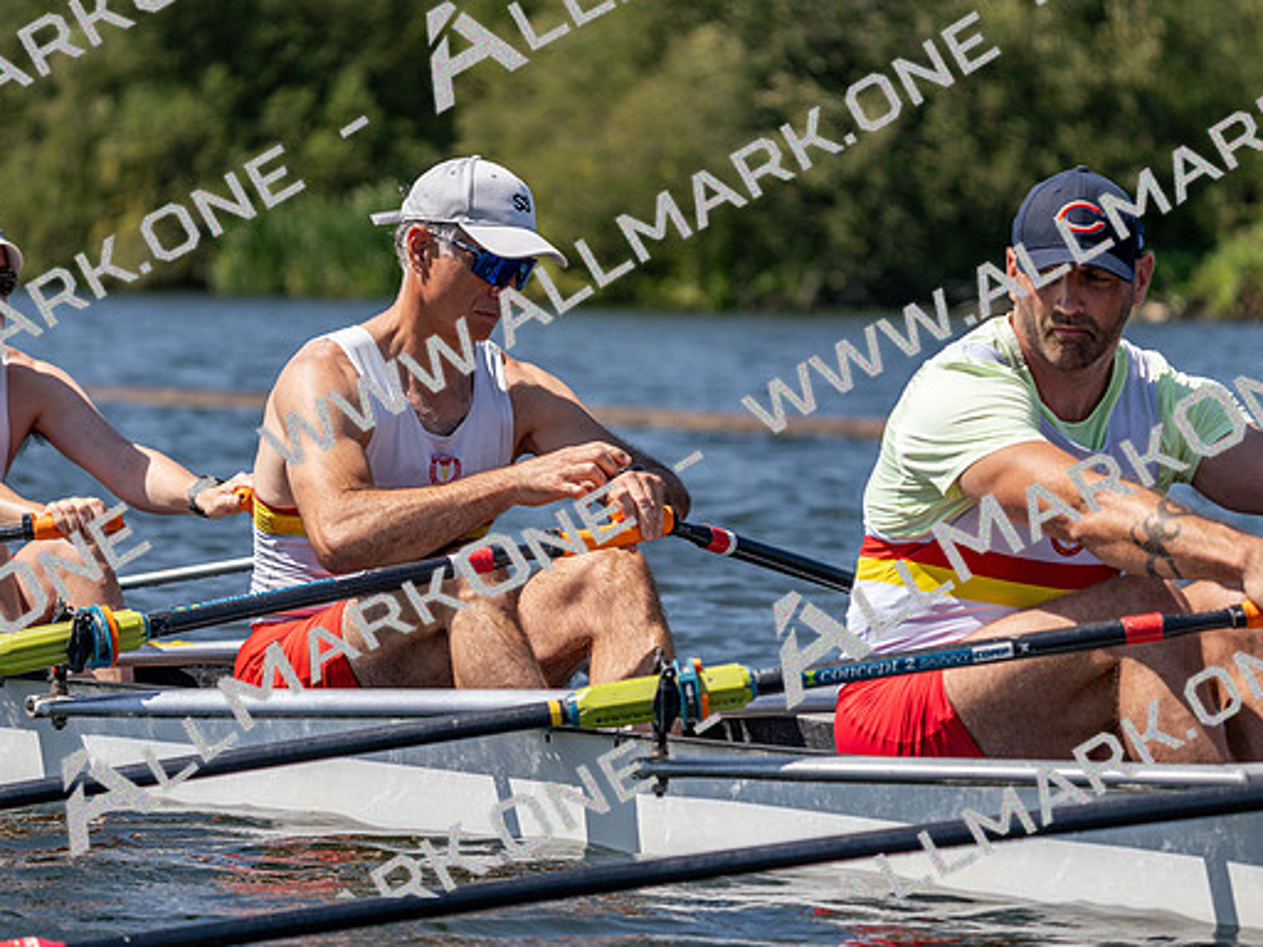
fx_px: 7954
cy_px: 475
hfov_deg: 9.1
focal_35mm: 218
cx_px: 562
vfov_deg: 6.8
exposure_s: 1/2000
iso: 200
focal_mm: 200
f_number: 5.6
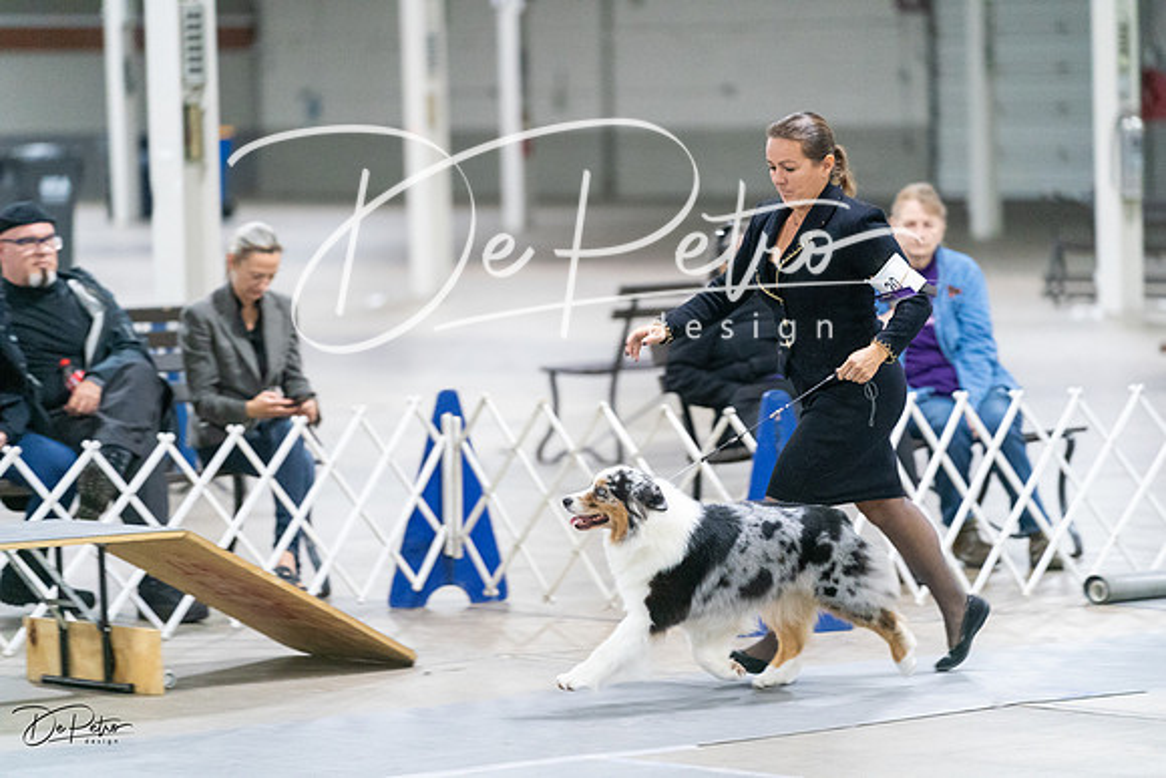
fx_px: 5702
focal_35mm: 176
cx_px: 583
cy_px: 389
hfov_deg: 11.7
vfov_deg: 7.8
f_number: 2.8
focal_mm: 176
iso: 6400
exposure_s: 1/200
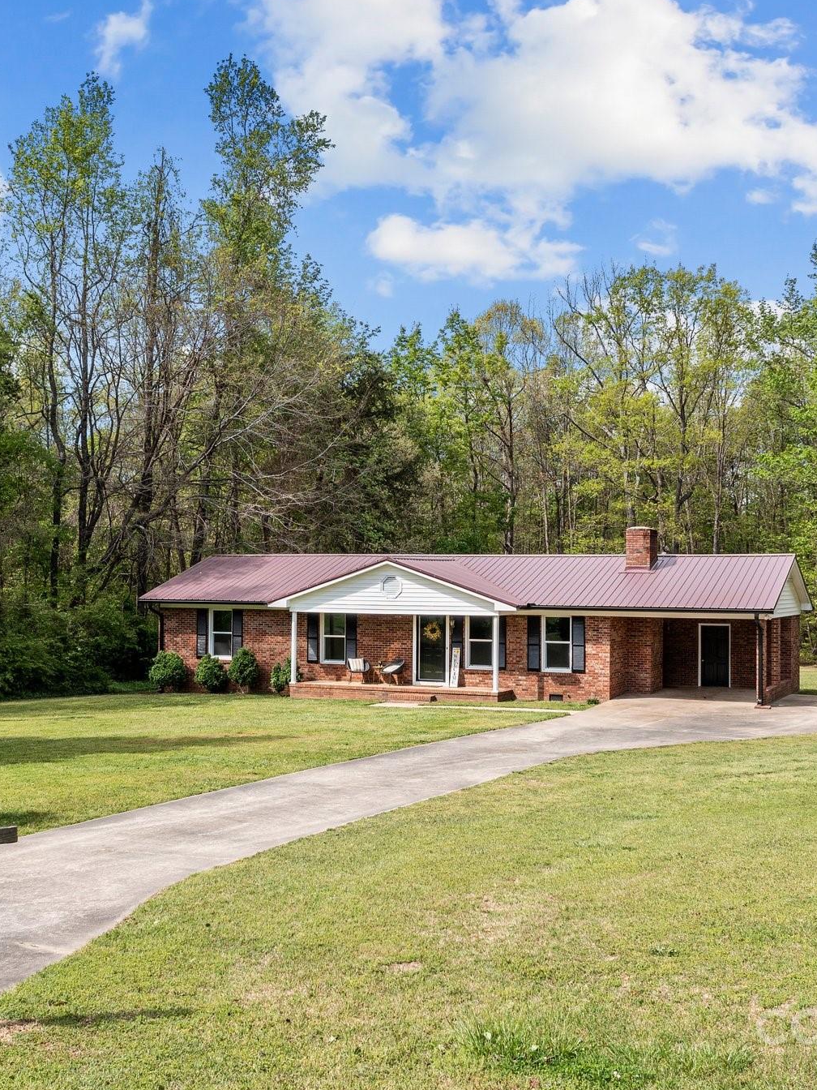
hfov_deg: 35.1
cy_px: 544
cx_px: 384
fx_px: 1290
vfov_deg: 45.8
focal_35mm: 41
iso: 100
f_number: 5
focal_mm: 10.26
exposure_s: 1/240
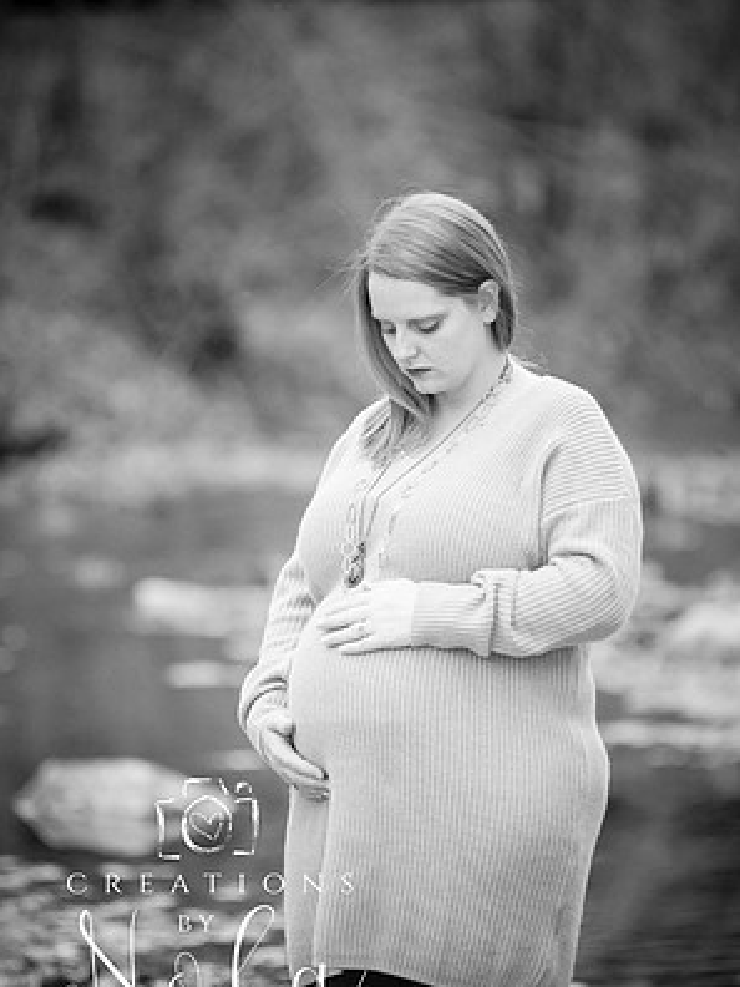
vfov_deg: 9.8
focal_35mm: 202
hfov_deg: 7.4
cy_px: 533
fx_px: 5758
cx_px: 369
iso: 1250
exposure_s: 1/400
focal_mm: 185
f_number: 4
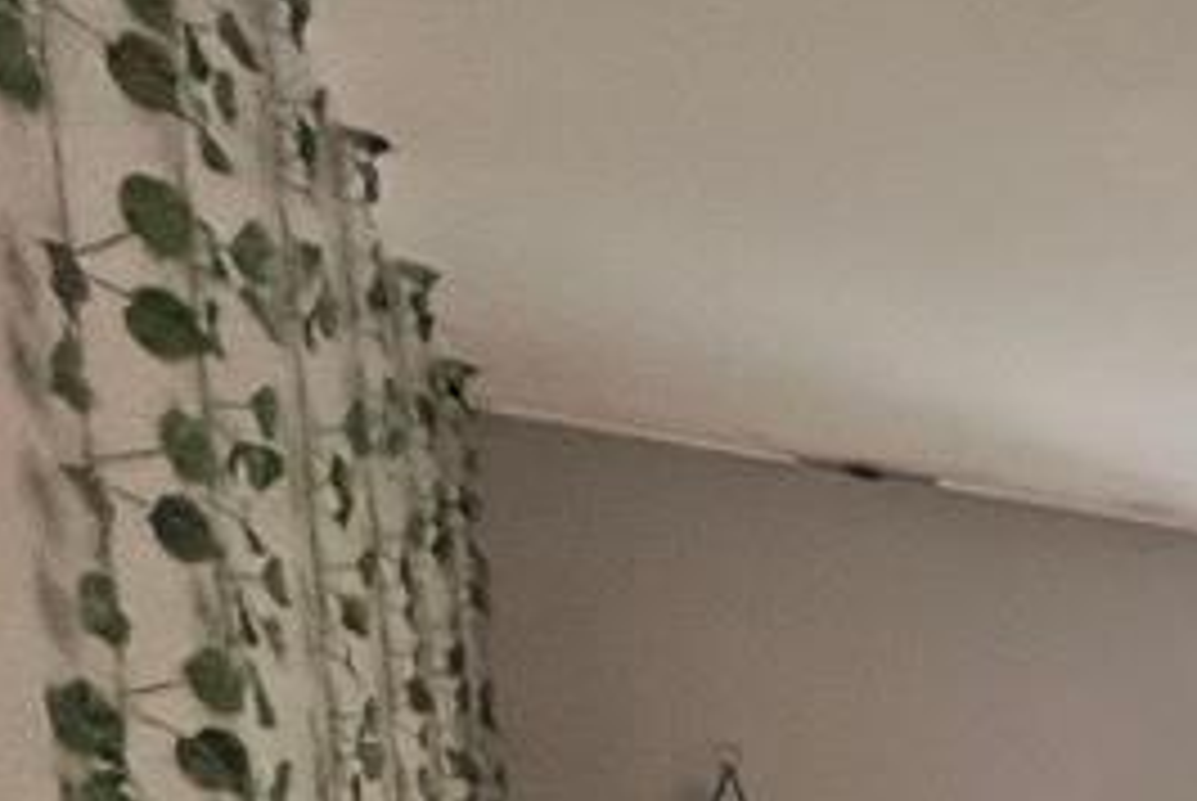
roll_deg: +0.2
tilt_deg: -6.6
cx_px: 1786
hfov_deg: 27.1
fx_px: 1731
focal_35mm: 52
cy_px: 1494
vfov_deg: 19.0
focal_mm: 1.57
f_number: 1.8
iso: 320
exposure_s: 1/60
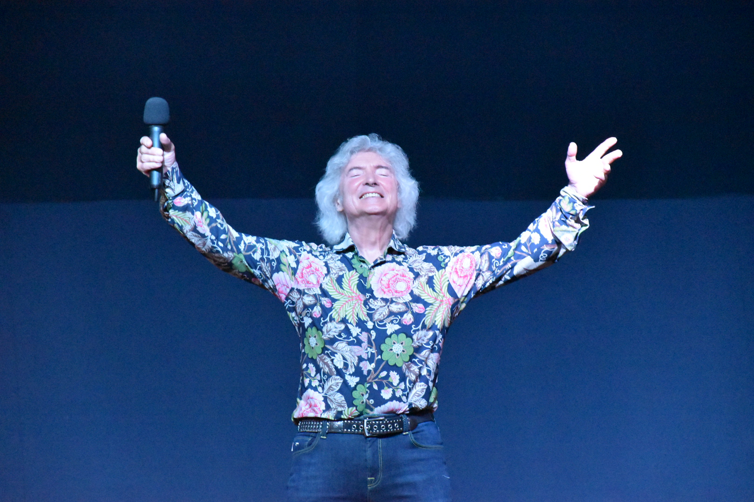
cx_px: 377
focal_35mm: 210
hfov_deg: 9.8
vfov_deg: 6.5
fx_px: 4398
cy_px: 251
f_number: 5.6
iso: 12800
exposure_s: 1/125
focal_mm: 140
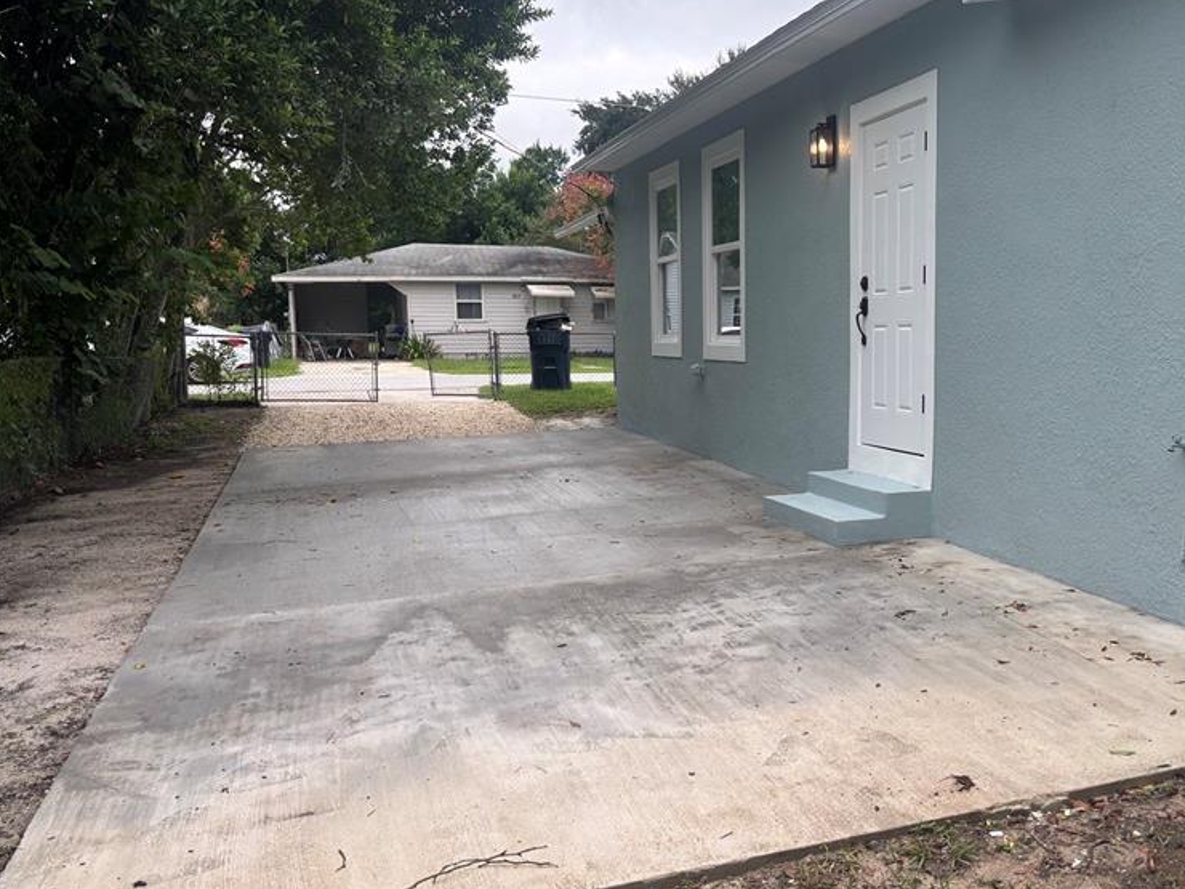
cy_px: 445
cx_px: 813
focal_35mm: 36
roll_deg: +1.2
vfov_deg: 39.7
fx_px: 1232
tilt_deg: -5.3
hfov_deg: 50.2
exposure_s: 1/568
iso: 50
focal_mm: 5.96
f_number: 1.6
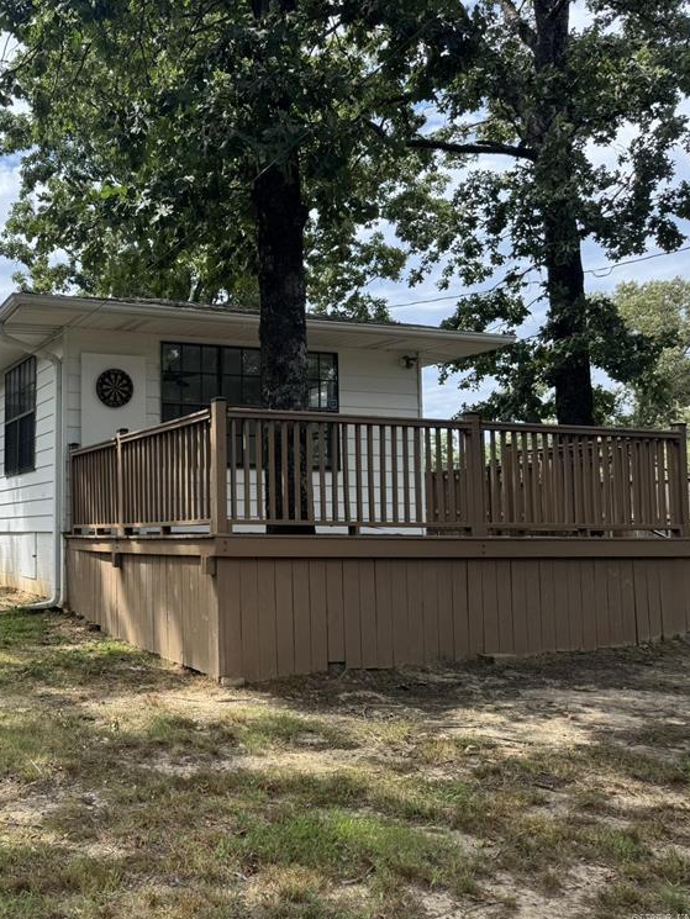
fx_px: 877
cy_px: 453
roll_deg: -0.3
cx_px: 62
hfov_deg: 39.7
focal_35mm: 33
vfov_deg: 55.3
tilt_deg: +5.0
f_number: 1.78
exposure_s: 1/1059
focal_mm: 6.76
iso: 80
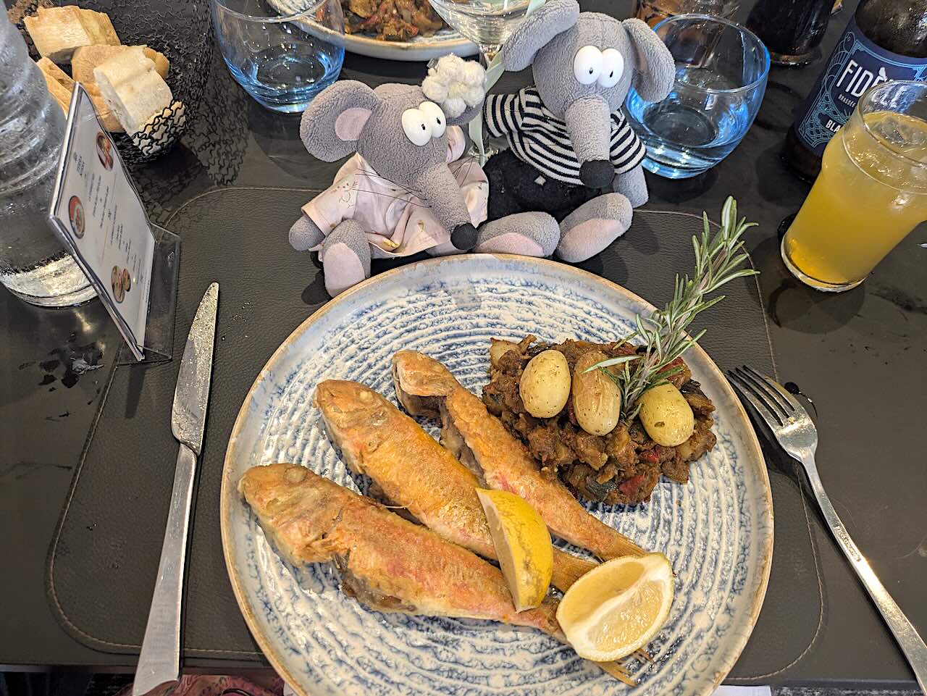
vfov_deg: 54.9
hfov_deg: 69.4
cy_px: 348
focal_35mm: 25
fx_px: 670
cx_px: 464
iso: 131
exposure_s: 1/33.3
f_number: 1.89
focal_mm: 5.43
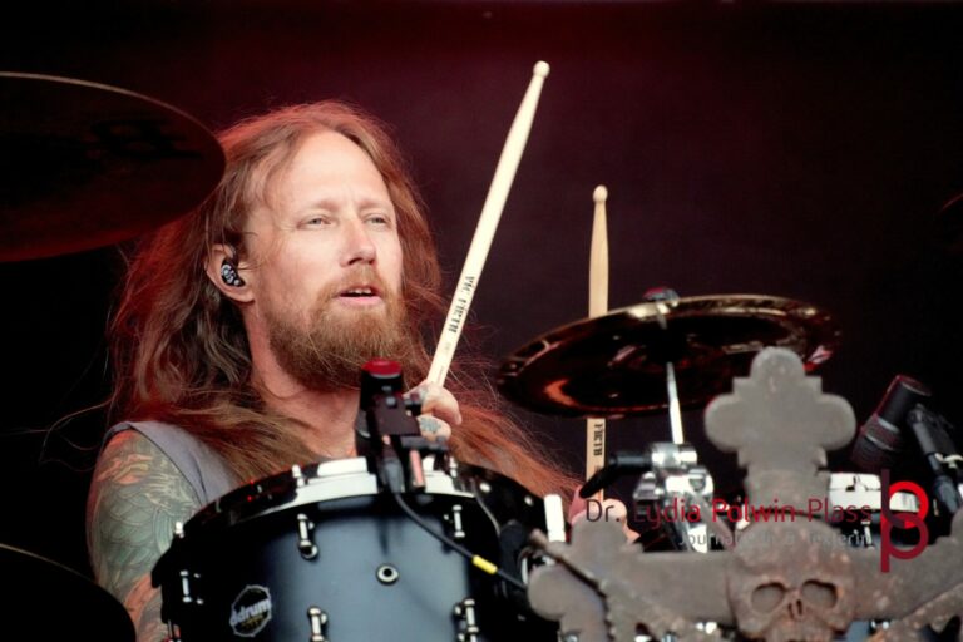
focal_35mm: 450
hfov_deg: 4.6
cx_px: 482
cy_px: 321
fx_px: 12037
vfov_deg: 3.1
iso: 6400
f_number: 6.3
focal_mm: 300
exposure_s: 1/500
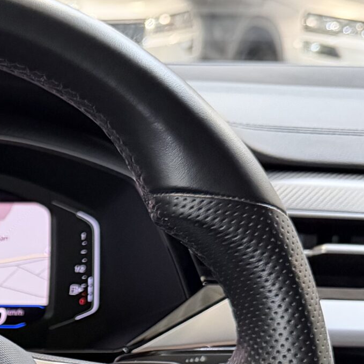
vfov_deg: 20.5
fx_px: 952
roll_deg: -0.6
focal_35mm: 80
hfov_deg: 19.3
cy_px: 419
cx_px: -159
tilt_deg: -24.6
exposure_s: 1/50
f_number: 1.78
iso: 800
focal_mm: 6.76
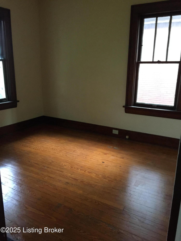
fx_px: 202
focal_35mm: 29
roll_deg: -0.9
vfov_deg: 61.7
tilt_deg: -14.3
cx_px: 90
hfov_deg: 48.2
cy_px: 120
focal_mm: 4.15
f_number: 2.2
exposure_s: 1/30
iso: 250
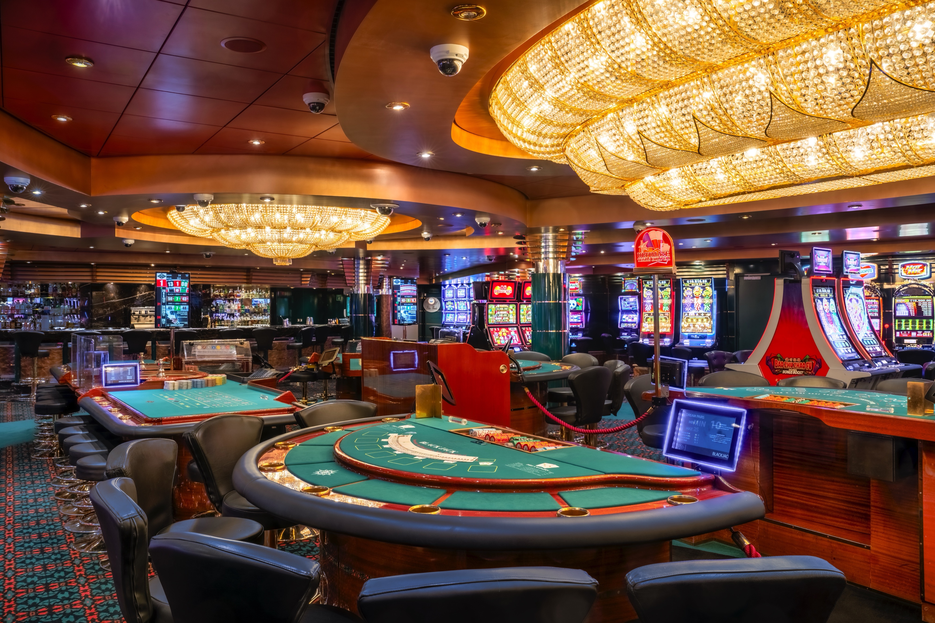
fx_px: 727
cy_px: 312
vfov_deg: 46.4
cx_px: 468
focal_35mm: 28
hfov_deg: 65.5
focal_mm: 28
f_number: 11
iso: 200
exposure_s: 1/15
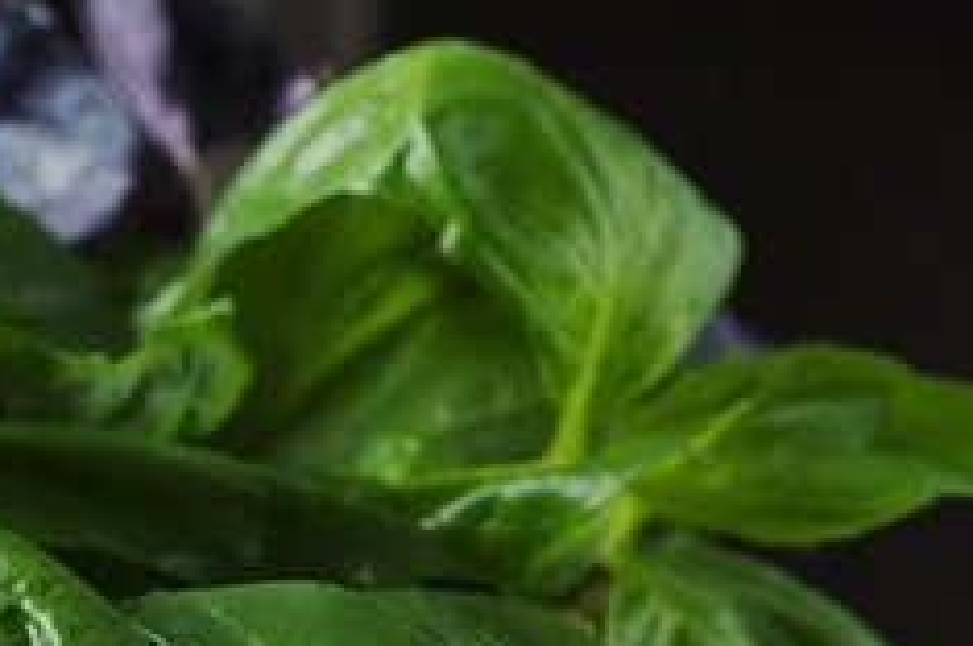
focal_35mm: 604
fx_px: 16300
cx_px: -377
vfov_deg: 2.3
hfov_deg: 3.4
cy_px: 805
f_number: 5.6
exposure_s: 1/160
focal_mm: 105
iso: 100
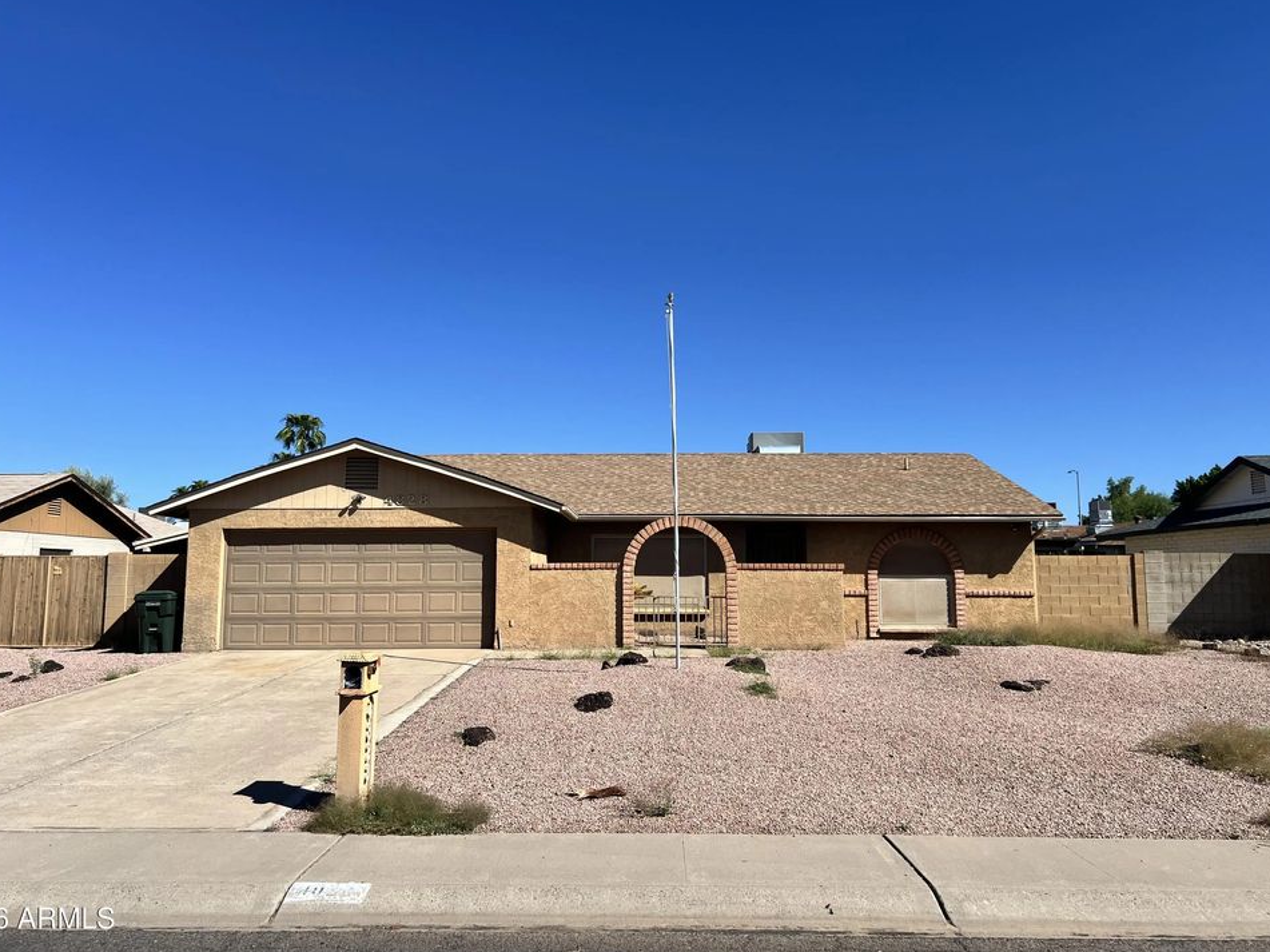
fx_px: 1027
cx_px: 626
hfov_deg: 63.4
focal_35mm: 28
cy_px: 453
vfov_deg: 49.7
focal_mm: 5.7
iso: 50
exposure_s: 1/6211
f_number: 1.5
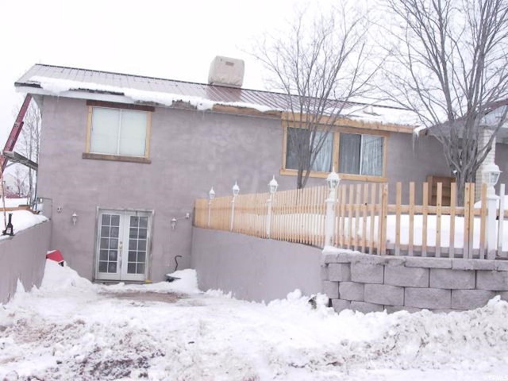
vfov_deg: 37.7
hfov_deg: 49.0
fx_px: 558
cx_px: 254
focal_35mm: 38
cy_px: 190
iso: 100
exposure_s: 1/167
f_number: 8
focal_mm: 8.19
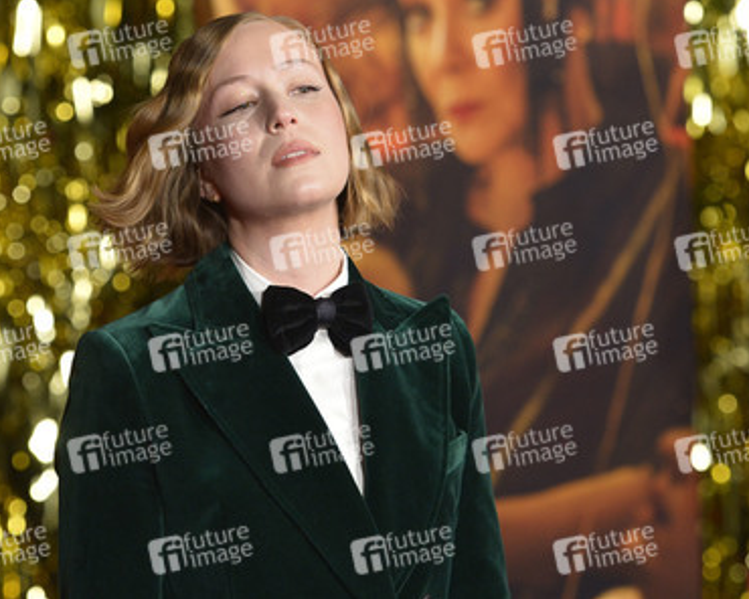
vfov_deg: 10.0
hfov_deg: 12.5
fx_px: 3414
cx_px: 348
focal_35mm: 154
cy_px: 297
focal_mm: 135
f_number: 4.5
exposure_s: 1/320
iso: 2000
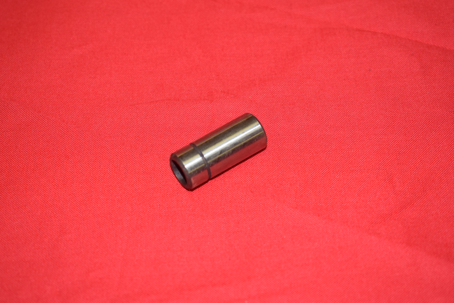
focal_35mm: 69
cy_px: 152
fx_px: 870
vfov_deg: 19.7
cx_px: 227
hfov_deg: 29.2
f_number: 5.6
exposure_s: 1/125
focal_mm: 46
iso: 800
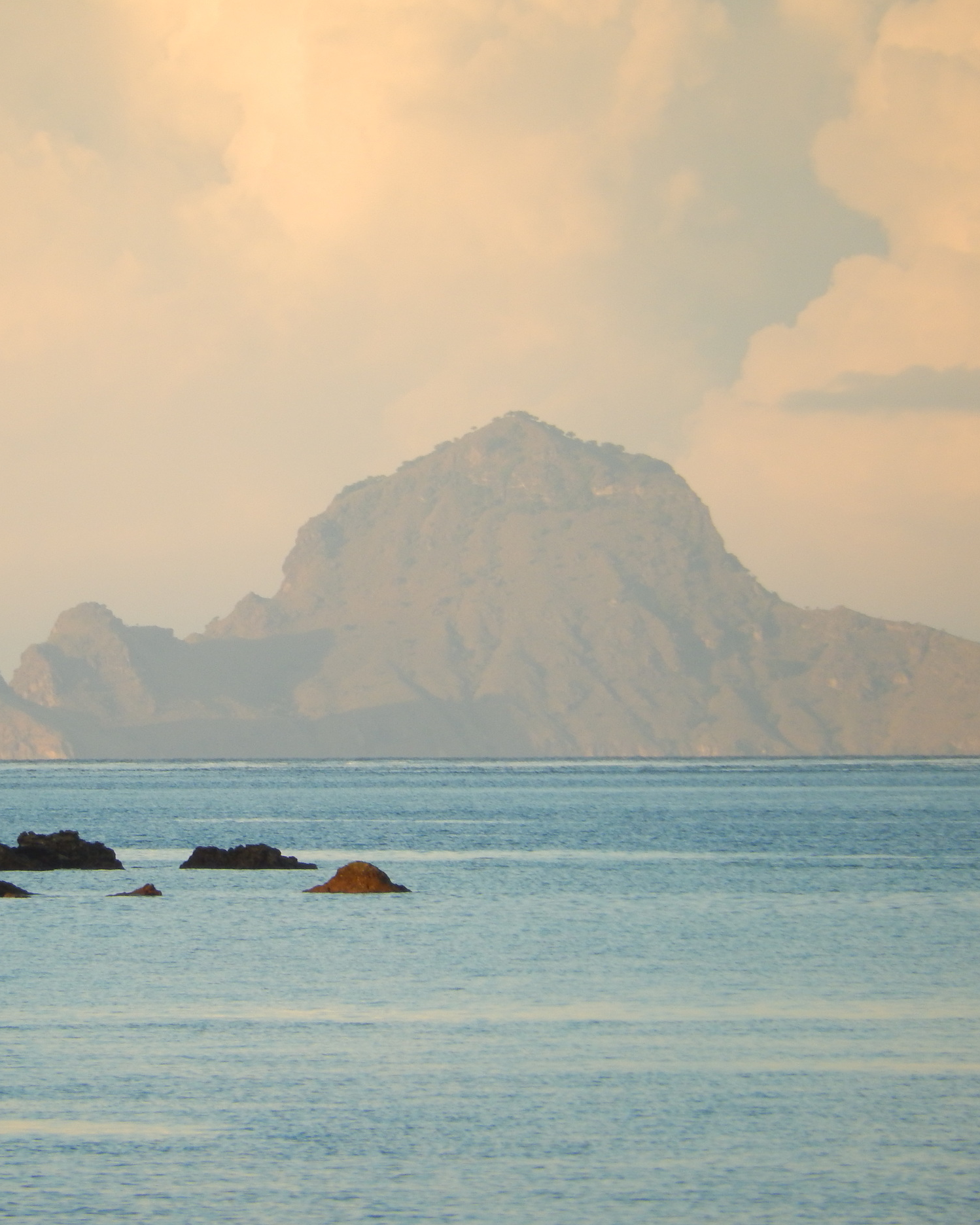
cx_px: 215
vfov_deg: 2.9
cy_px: 613
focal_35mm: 670
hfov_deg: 2.3
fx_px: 24287
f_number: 6.3
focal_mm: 92.3
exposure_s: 1/125
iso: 125
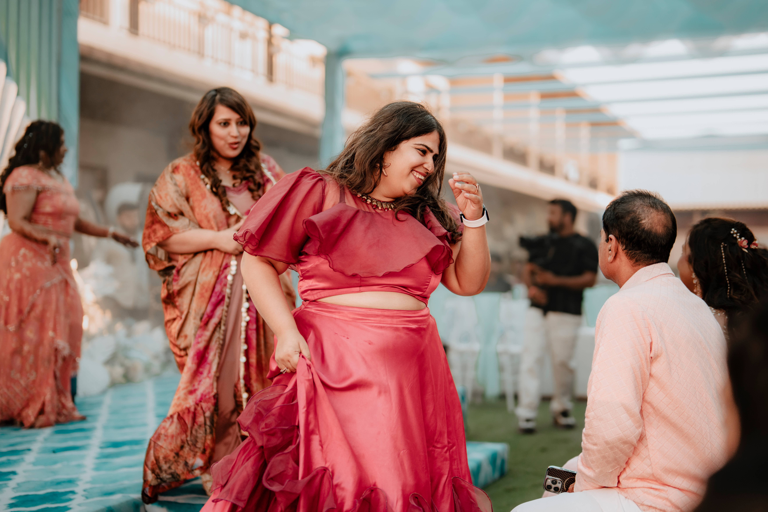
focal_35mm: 50
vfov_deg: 27.0
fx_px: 1067
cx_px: 384
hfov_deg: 39.6
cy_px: 256
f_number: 1.4
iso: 500
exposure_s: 1/800
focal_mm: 50
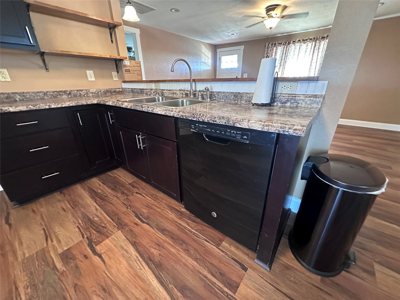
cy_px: 150
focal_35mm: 14
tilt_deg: -22.7
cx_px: 200
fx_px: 162
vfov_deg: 85.7
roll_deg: -0.1
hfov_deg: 102.1
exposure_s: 1/40
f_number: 2.2
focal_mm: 2.22
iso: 1000
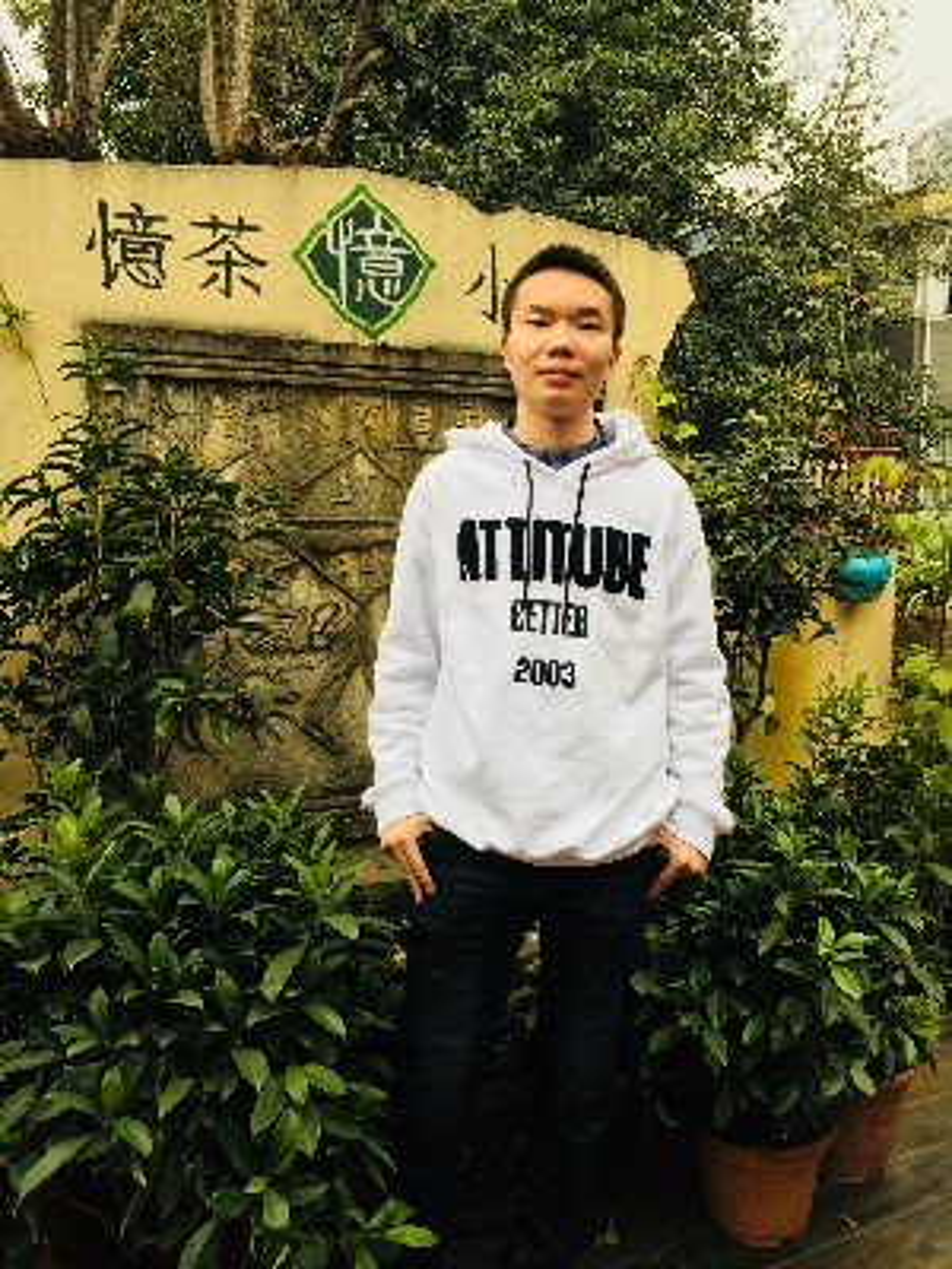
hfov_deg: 48.2
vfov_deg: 61.7
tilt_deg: -6.5
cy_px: 634
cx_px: 476
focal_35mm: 29
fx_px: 1063
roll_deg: -0.2
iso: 32
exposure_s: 1/50
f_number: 2.2
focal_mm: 4.15
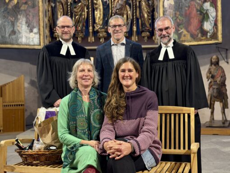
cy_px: 86
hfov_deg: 39.6
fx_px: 319
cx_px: 115
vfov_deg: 30.3
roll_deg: +1.5
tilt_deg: +0.5
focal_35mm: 48
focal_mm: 6.76
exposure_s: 1/50
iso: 160
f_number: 1.78
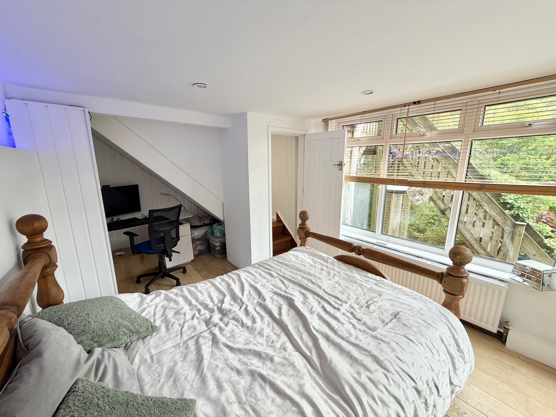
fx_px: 225
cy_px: 208
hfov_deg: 102.1
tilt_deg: -13.4
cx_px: 278
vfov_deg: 85.7
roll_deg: +1.1
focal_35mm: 14
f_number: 2.2
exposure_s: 1/119
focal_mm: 2.22
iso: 80
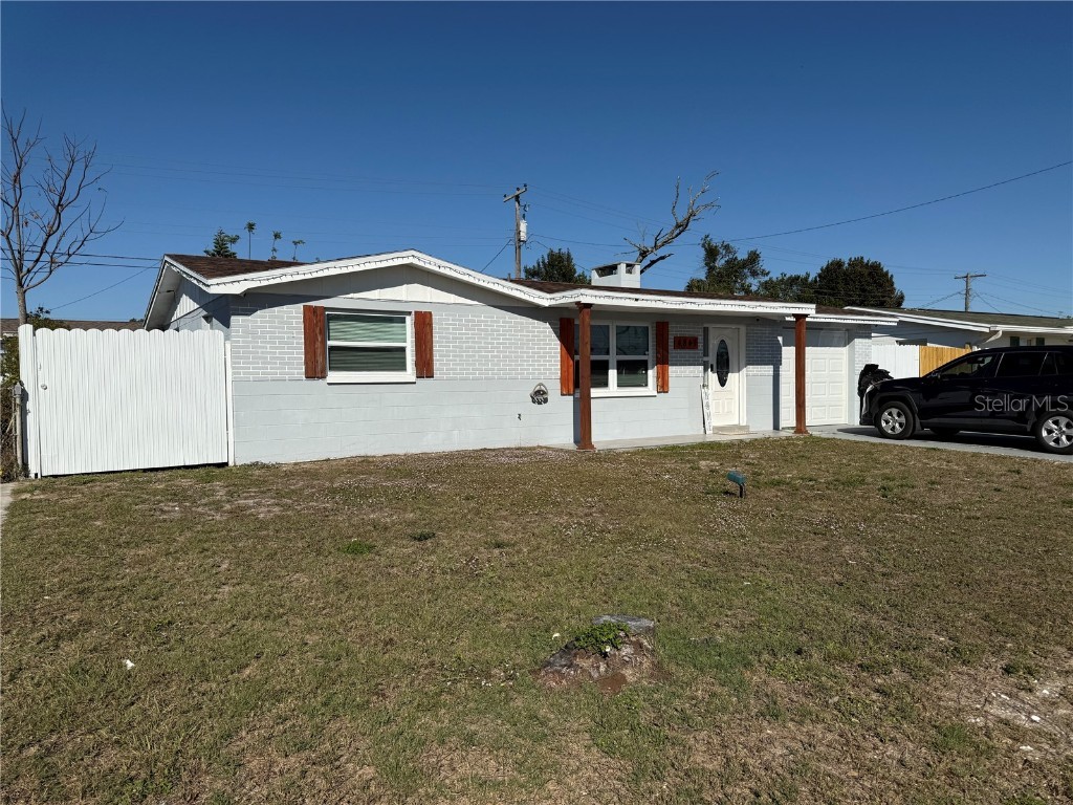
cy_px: 402
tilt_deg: -1.0
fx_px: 744
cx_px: 536
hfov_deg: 71.6
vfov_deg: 56.8
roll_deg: +1.0
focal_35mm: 24
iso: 80
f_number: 1.78
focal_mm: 6.76
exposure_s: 1/11905
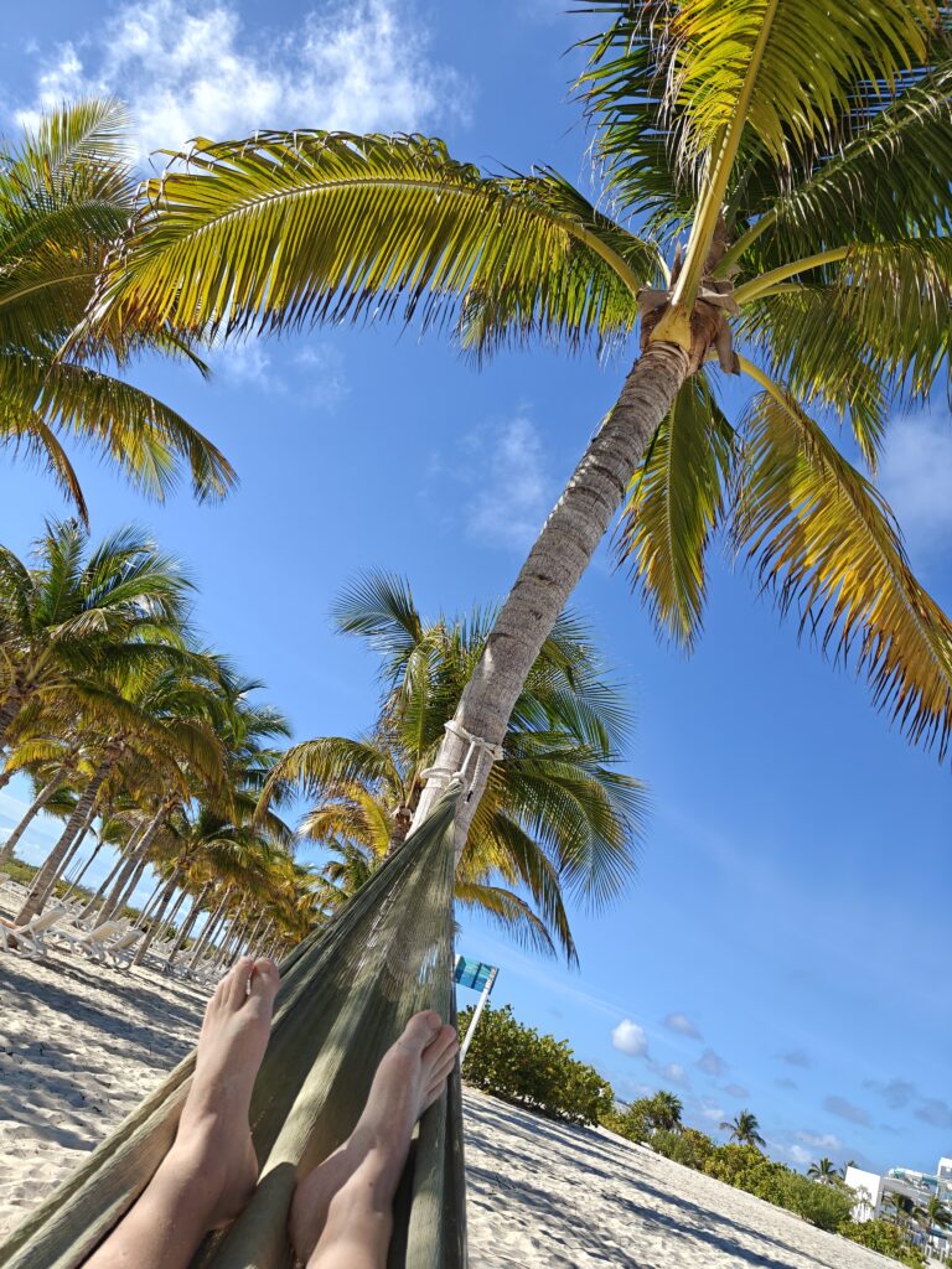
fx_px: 880
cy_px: 634
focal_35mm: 24
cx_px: 476
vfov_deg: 71.6
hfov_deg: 56.8
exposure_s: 1/2626
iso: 80
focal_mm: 5.59
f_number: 1.8
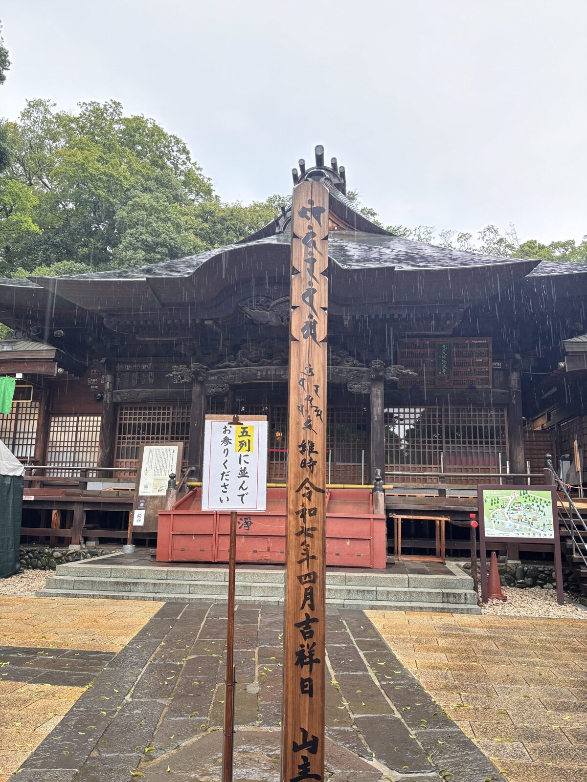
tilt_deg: +9.1
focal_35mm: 26
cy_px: 391
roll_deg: -1.3
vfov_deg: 67.3
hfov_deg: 53.1
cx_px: 294
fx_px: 588
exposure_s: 1/94
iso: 125
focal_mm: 5.96
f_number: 1.6
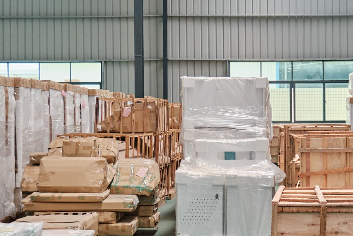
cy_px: 127
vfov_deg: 13.4
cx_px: 270
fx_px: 1000
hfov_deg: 19.9
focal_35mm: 102
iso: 320
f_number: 2.8
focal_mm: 20.6
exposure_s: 1/300
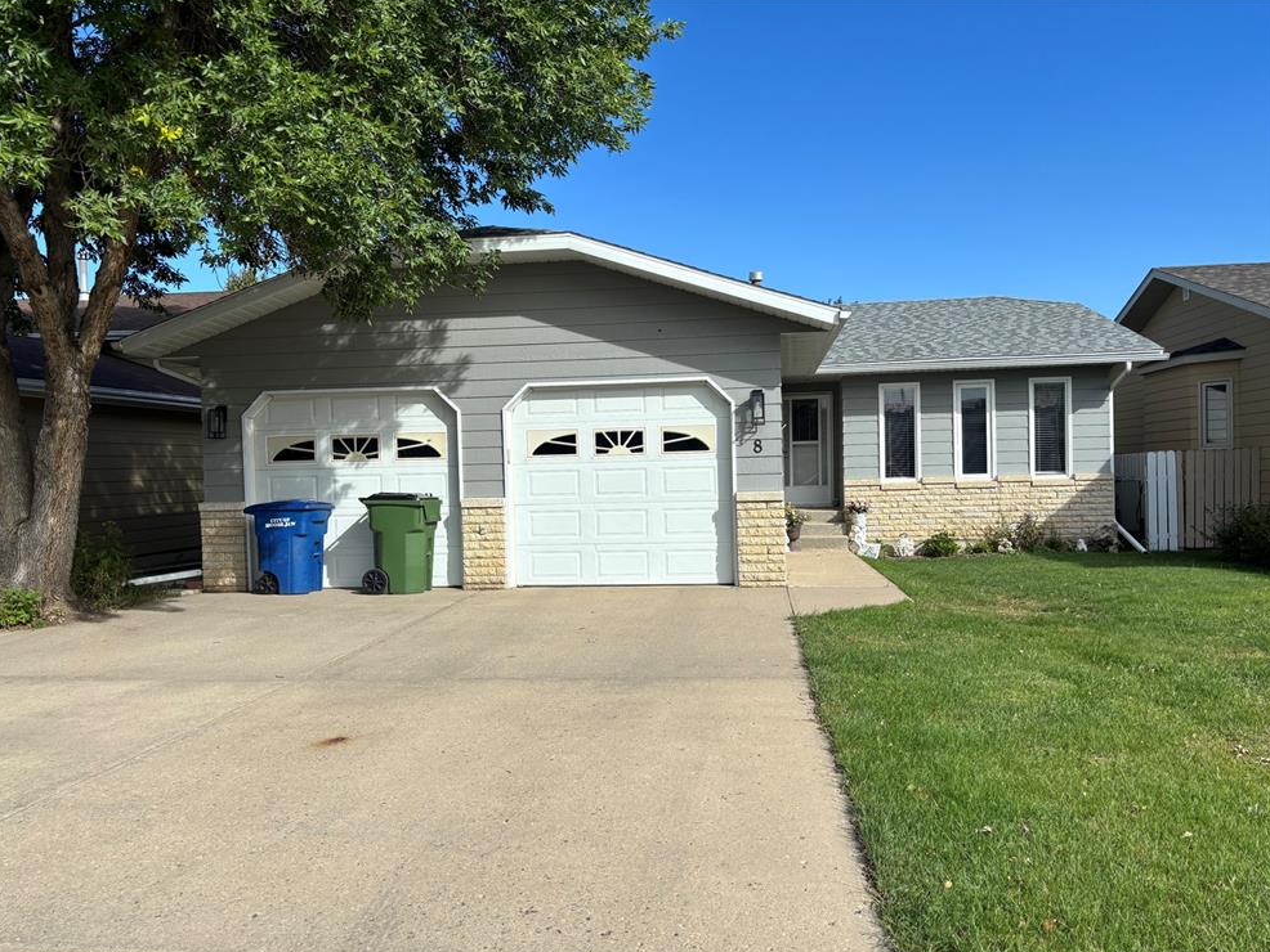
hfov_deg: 65.3
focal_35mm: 27
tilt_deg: -2.7
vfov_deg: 51.4
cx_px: 616
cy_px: 491
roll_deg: +0.5
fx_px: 991
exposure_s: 1/3650
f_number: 1.6
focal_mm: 5.96
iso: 50
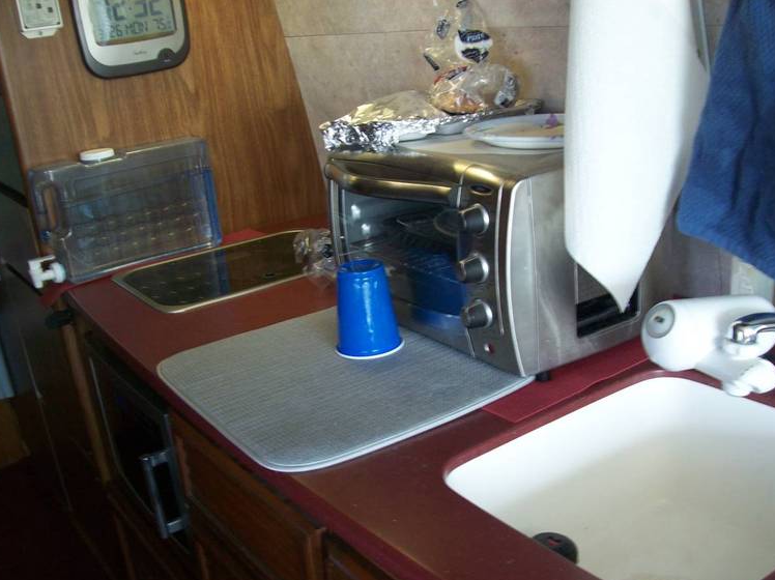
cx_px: 372
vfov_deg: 36.8
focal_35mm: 39
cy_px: 313
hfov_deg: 47.9
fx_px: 873
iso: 80
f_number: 2.7
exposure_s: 1/9.89
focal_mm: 6
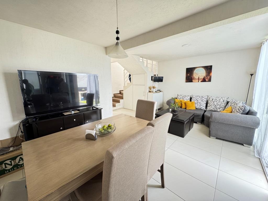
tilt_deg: -10.9
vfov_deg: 85.7
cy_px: 100
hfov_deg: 102.1
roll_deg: +1.1
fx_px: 108
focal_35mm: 14
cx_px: 134
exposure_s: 1/99
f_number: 2.2
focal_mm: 2.22
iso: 250
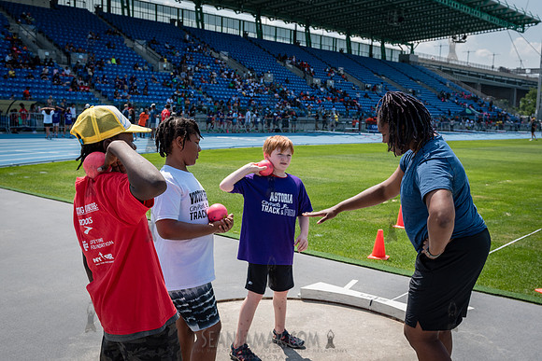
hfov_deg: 49.1
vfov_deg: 33.9
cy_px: 200
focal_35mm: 39
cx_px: 284
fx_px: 594
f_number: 5.6
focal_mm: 32
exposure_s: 1/1600
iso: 400
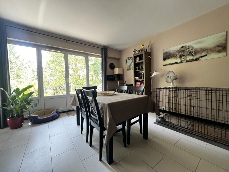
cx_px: 114
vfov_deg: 89.9
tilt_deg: -2.4
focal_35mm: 13
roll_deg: +1.4
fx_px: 86
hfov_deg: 106.2
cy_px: 86
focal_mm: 1.57
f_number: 1.8
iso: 250
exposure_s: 1/83
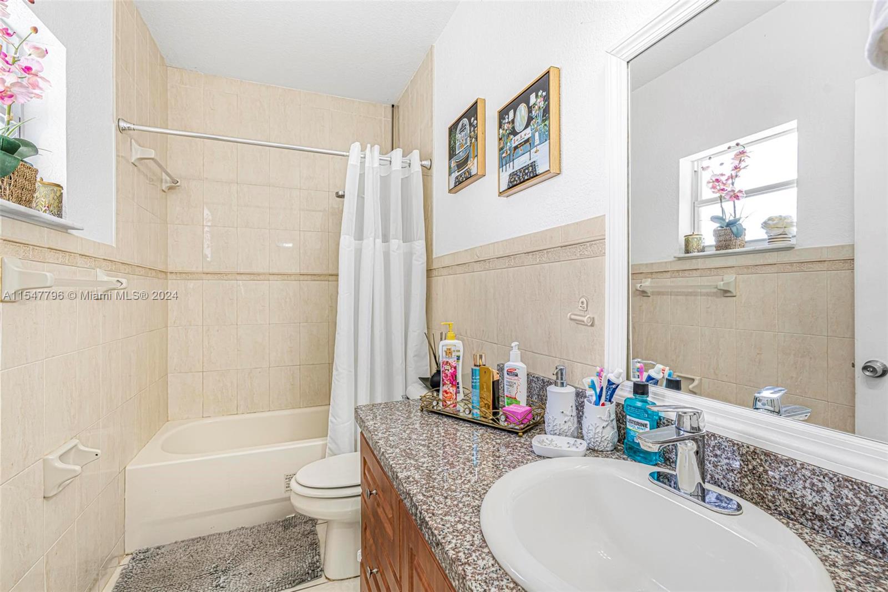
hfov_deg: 96.7
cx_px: 444
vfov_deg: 73.7
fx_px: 395
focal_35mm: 16
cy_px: 296
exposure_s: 1/5
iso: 200
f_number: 9
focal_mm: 16
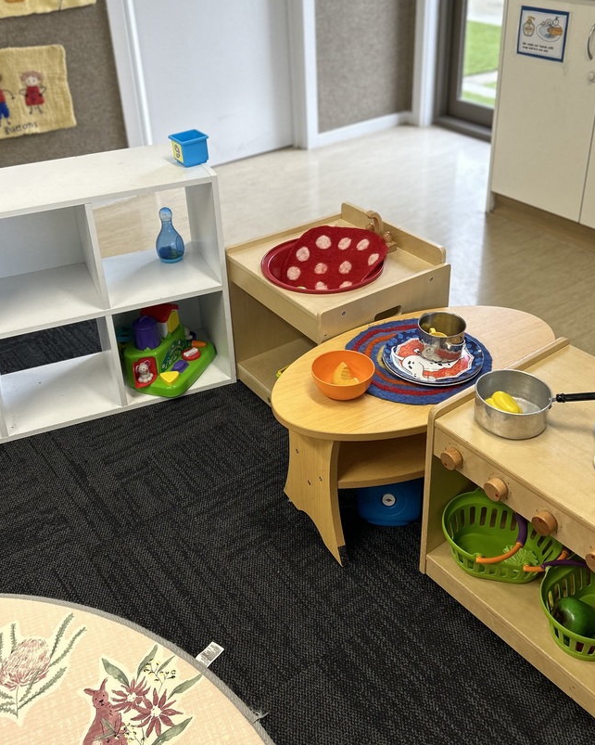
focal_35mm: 36
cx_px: 289
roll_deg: +3.1
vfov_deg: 50.1
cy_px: 309
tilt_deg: -29.9
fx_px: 793
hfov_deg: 41.1
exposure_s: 1/100
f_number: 1.5
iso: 64
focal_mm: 5.7
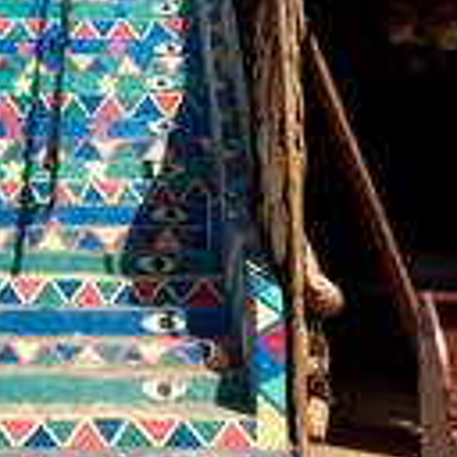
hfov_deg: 19.9
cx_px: 75
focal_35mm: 86
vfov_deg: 19.1
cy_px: -79
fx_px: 1285
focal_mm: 5.96
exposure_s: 1/6329
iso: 50
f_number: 1.6
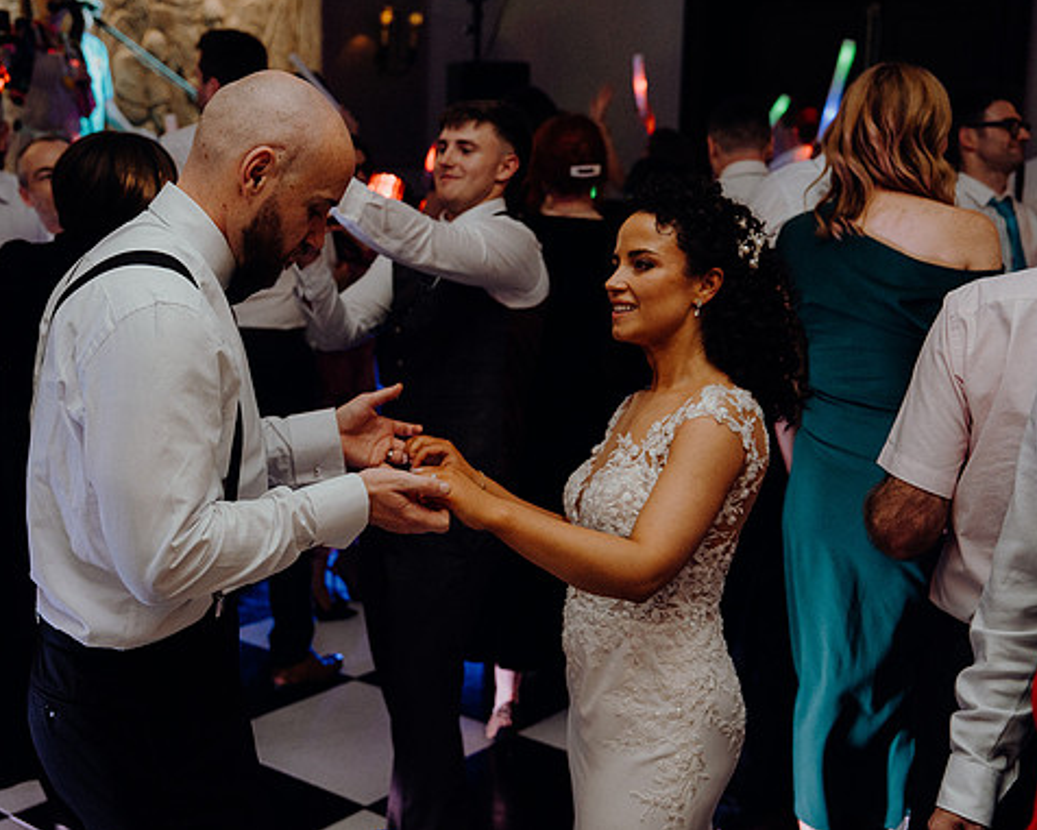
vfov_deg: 31.5
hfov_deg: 38.6
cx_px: 418
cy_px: 411
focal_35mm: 48
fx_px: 1473
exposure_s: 1/160
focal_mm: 42
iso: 2500
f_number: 3.5
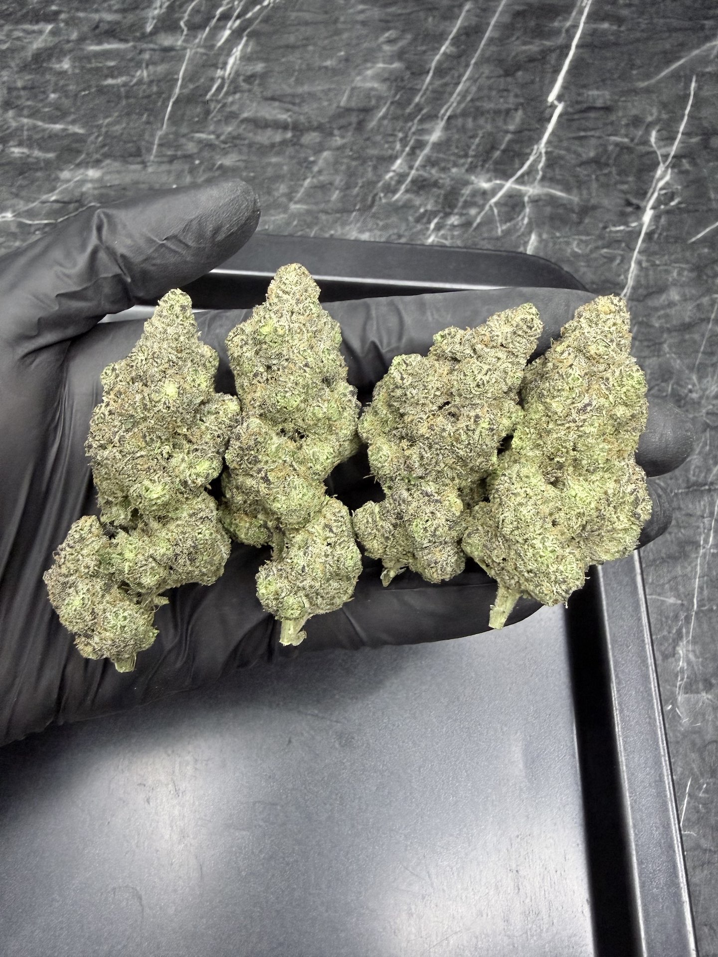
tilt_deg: -63.8
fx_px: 664
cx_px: 359
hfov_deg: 56.8
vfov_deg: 71.6
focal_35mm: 24
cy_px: 478
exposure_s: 1/91
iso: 320
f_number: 2.2
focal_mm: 2.22
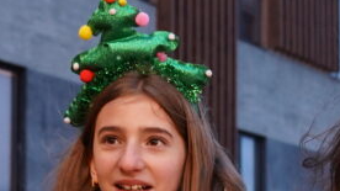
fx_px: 1469
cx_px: 275
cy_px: 268
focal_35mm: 163
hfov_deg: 13.1
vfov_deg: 7.3
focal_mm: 28
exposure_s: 1/100
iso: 1600
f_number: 3.5
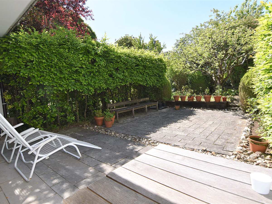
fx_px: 204
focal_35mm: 26
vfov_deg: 53.1
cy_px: 102
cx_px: 136
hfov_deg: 67.3
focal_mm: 4.25
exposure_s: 1/465
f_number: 1.8
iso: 25
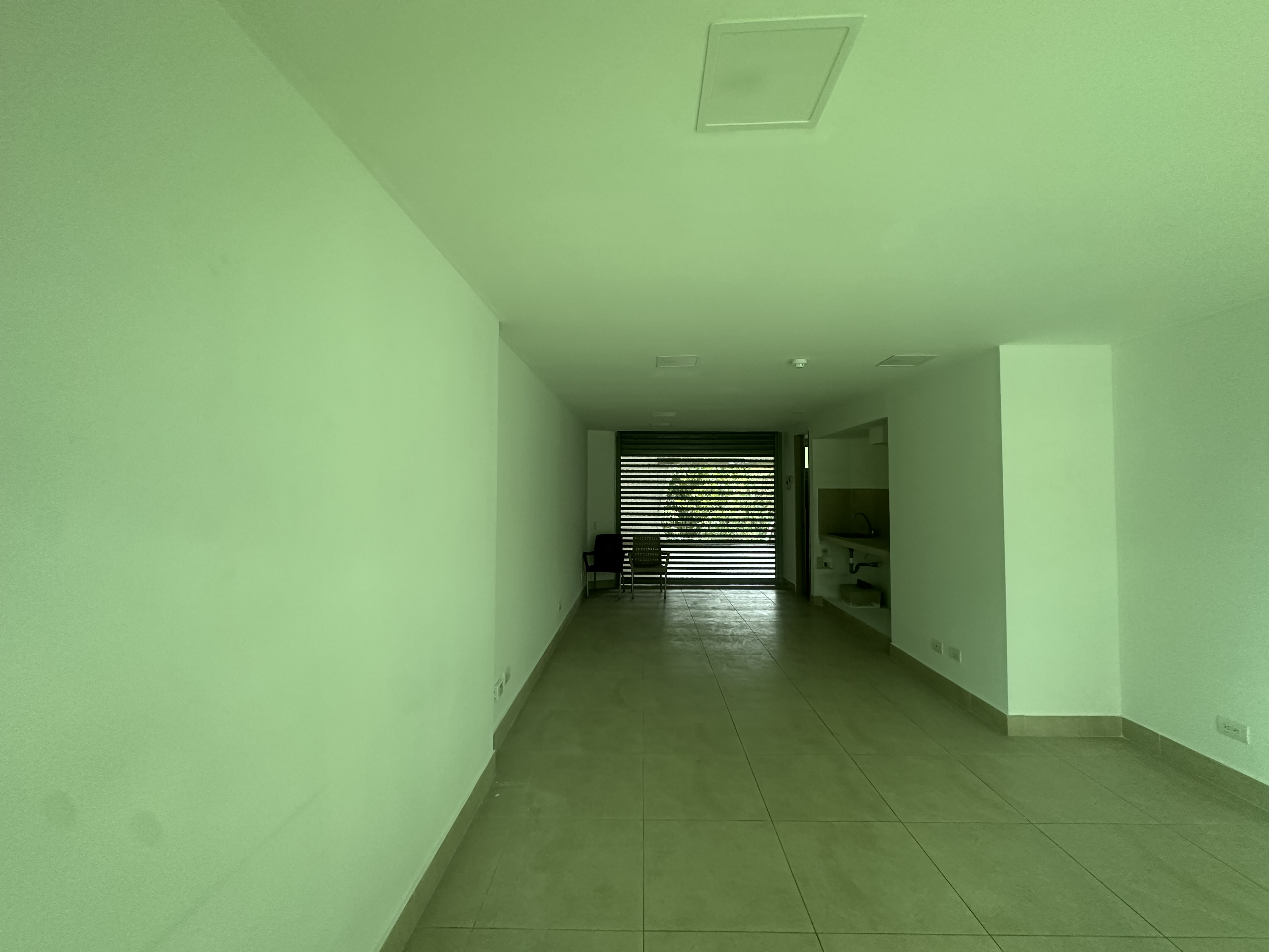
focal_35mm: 14
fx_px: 513
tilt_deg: +1.6
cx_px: 634
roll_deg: -0.2
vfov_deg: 85.7
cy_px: 476
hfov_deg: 102.1
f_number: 2.2
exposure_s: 1/60
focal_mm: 2.22
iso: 320
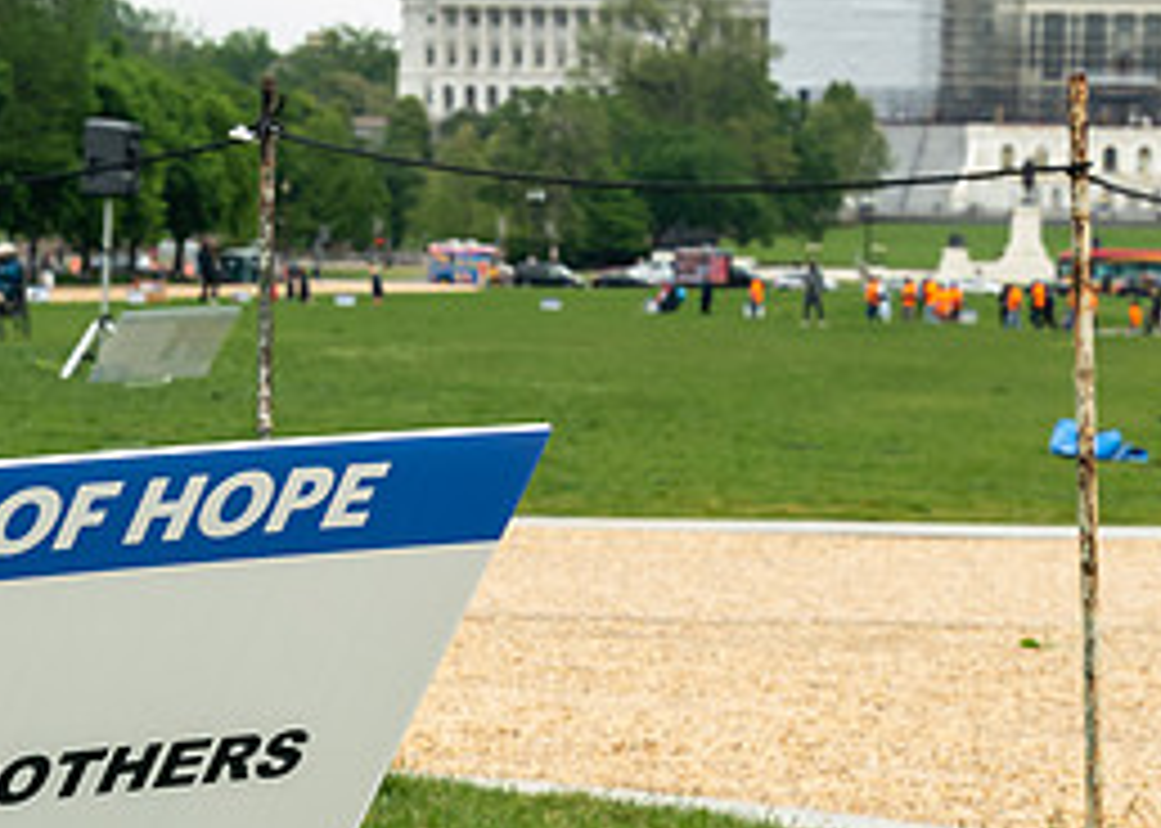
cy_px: 743
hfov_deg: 11.3
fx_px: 5833
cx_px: 268
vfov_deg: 8.1
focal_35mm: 177
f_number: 8
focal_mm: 42
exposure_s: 1/250
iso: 320
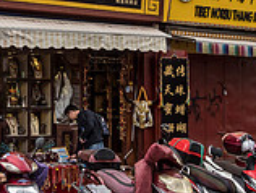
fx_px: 652
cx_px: 50
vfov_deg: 16.8
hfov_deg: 21.9
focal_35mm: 88
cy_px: 82
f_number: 5
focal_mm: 12
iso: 400
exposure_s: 1/1000
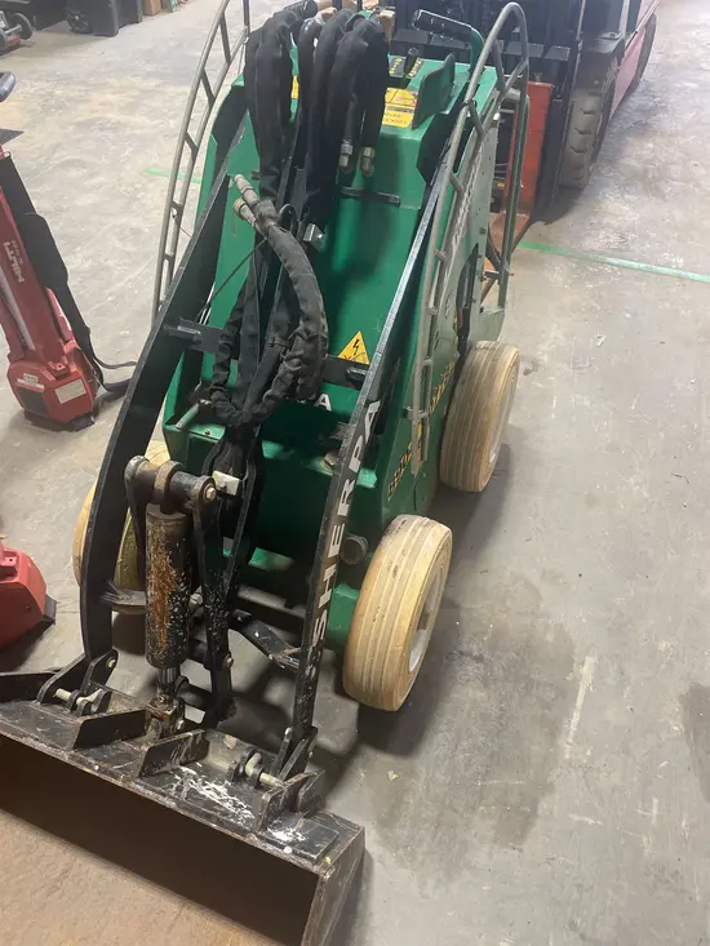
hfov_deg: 53.1
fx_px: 711
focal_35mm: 26
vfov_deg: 67.3
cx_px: 355
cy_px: 473
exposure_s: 1/60
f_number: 1.6
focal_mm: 4.2
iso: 160
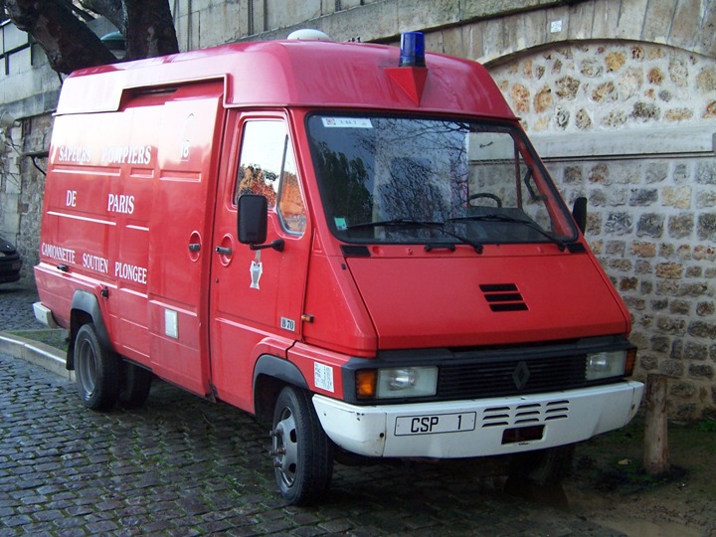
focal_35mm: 54
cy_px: 268
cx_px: 358
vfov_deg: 27.0
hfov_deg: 35.5
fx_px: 1117
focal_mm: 9
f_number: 3.6
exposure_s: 1/20
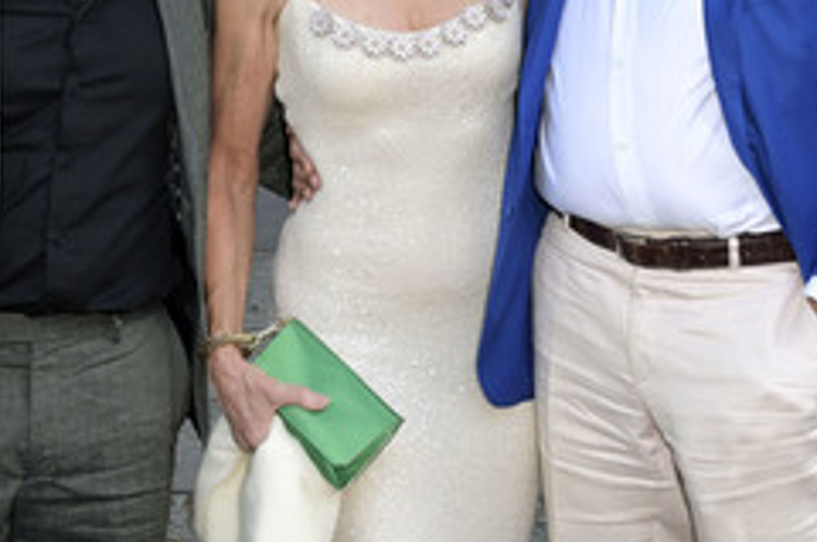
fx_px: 1789
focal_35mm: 79
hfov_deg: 25.7
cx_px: 356
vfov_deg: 17.0
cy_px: 68
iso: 1250
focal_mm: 42
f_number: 5.6
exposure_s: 1/125
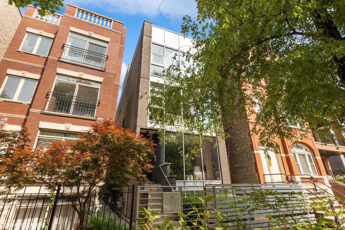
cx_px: 172
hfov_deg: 93.3
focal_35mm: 17
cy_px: 115
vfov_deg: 70.5
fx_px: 163
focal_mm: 17
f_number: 8
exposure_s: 1/200
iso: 200
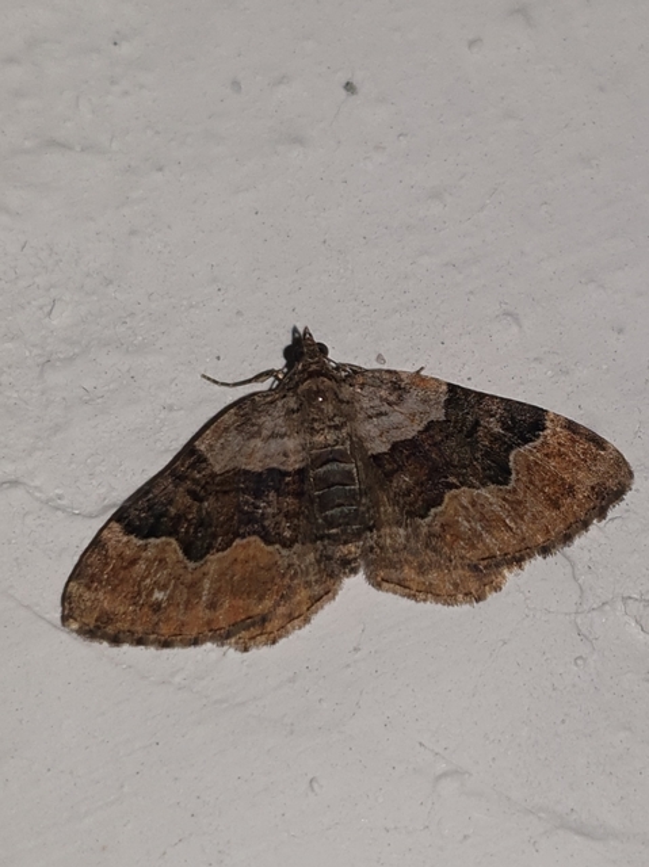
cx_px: 324
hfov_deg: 53.0
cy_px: 434
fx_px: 651
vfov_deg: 67.3
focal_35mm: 26
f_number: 1.5
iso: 50
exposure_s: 1/2915
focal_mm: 4.3
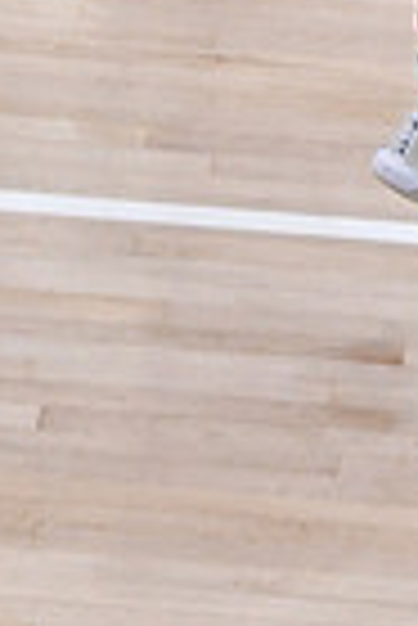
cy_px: -635
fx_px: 11398
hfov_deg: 2.1
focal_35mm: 656
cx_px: 420
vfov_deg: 3.1
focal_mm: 105
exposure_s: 1/1250
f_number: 3.2
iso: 6400
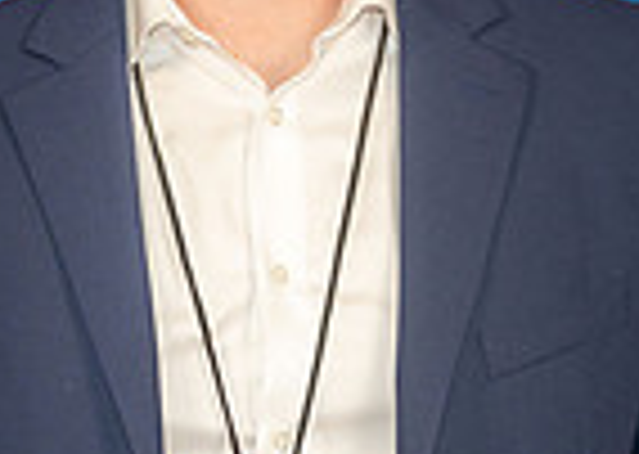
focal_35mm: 235
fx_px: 4259
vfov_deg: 6.1
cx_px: 154
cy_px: 227
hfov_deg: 8.6
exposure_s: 1/125
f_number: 3.5
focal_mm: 55
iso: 320
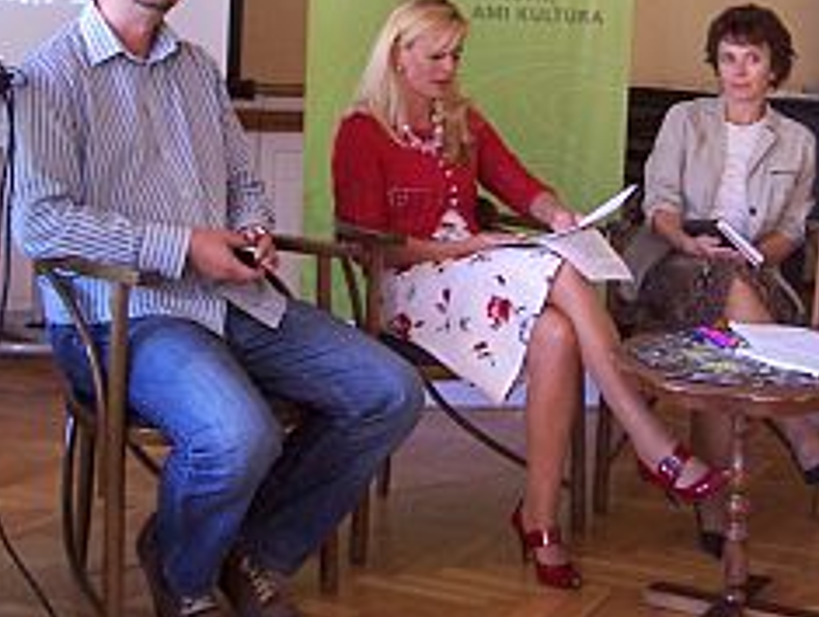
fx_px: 1540
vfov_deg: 22.4
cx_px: 530
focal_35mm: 65
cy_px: 153
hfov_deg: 29.6
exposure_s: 1/15
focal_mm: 5.6
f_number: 2.7
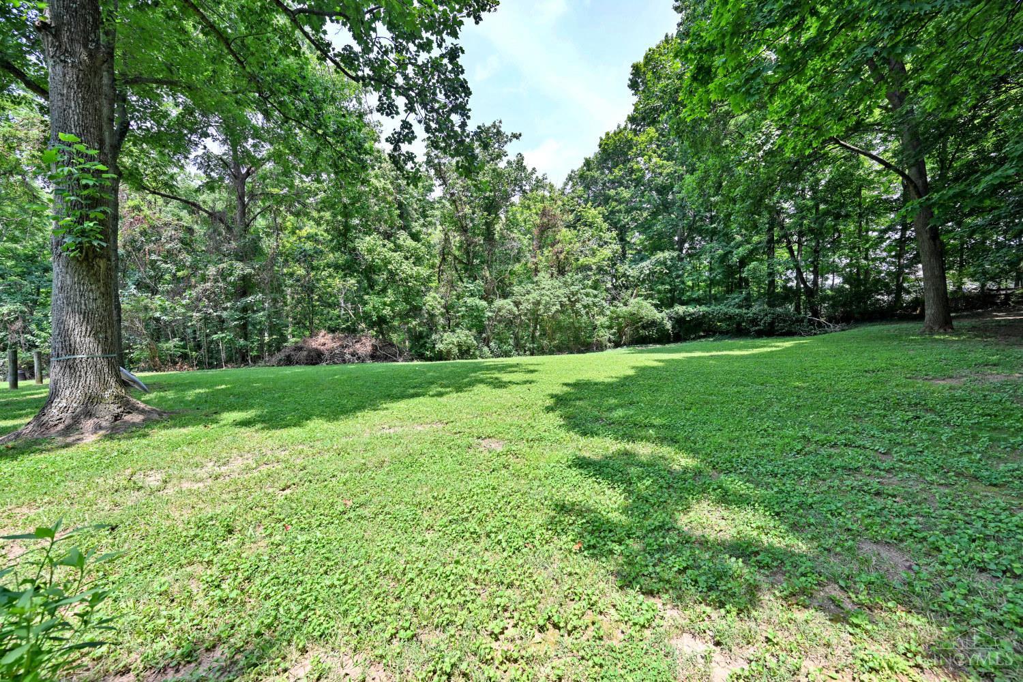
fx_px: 398
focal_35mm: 14
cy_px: 341
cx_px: 512
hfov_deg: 104.3
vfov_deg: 81.2
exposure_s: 1/250
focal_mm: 14
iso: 125
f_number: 5.6
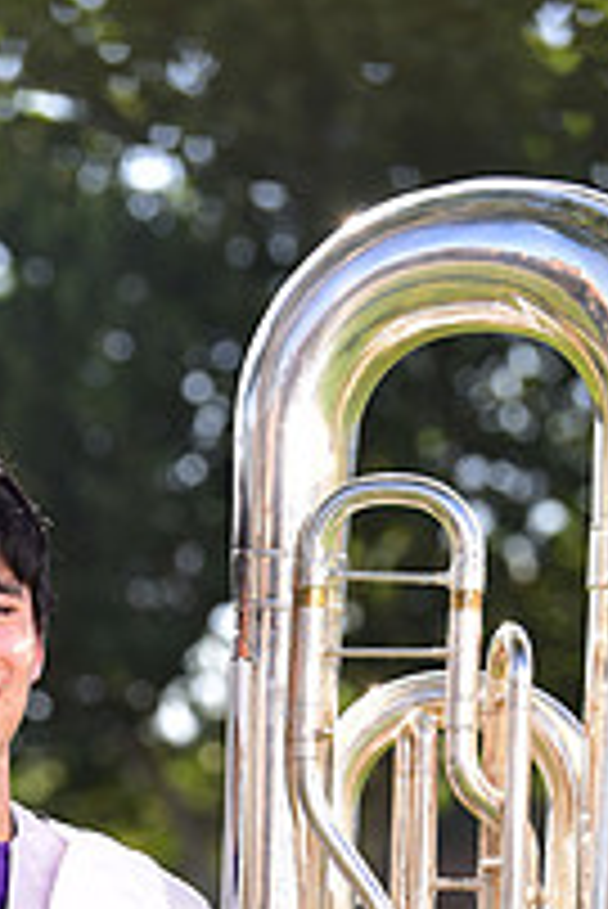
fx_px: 9432
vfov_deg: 5.5
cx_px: 245
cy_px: 1260
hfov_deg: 3.7
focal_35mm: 373
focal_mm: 130
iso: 100
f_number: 5
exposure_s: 1/250
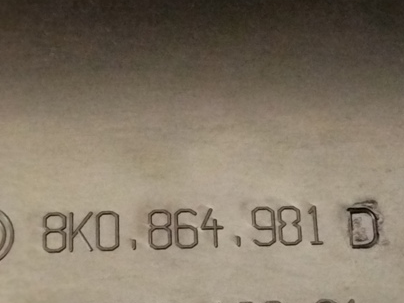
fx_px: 1330
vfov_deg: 13.0
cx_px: 232
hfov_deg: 17.3
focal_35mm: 114
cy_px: 131
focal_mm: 5.31
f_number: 1.7
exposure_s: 1/17
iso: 3200
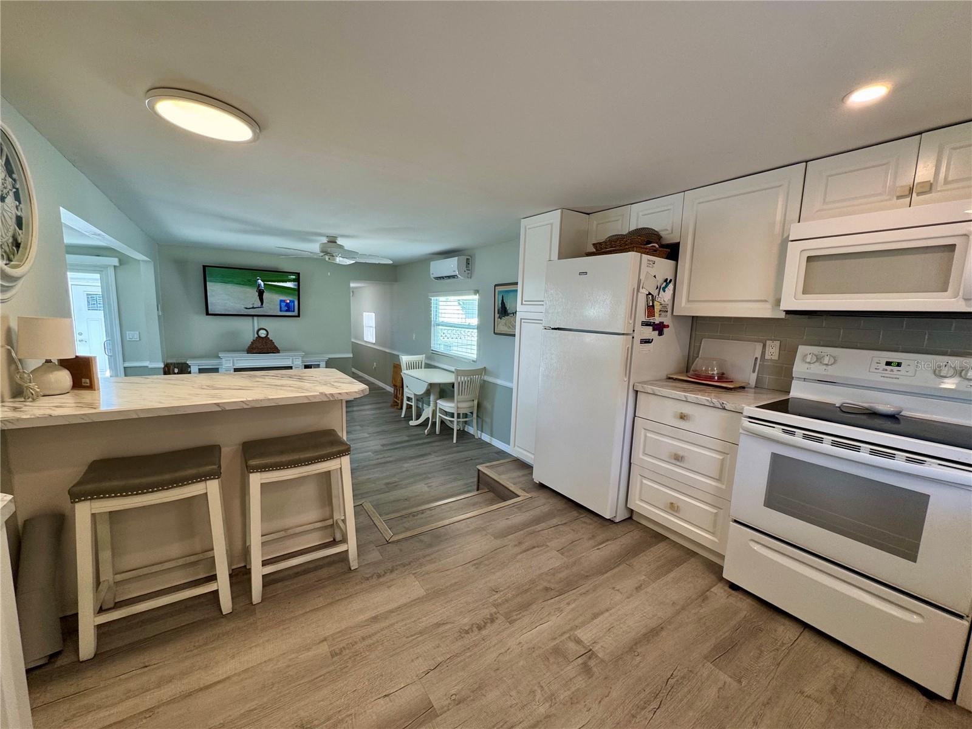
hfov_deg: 102.1
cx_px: 486
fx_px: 393
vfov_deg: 85.7
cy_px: 364
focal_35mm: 14
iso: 125
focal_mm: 2.22
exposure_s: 1/120
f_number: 2.2
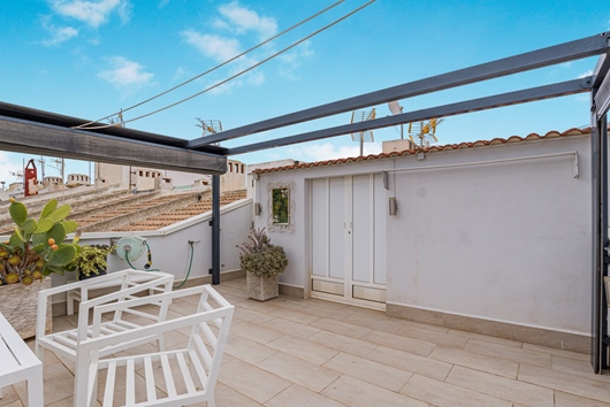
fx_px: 280
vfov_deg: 72.1
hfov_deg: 95.0
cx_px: 305
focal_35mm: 16
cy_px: 204
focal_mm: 11
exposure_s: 1/80
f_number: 9
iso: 125
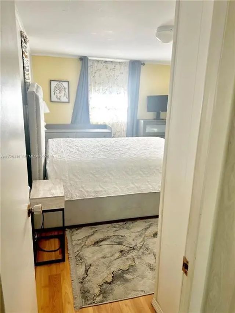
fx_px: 235
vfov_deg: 67.3
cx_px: 118
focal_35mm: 26
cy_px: 156
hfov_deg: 53.1
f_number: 1.5
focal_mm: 5.7
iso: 50
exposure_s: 1/120
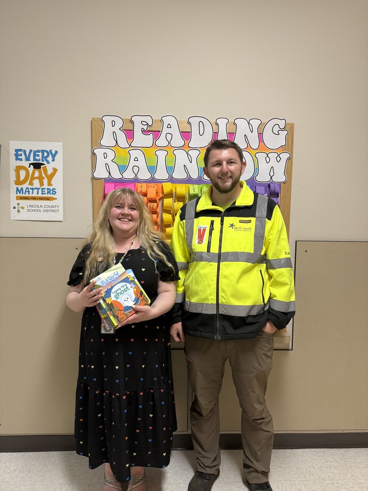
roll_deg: -0.8
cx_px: 184
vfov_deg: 71.6
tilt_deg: -4.6
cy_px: 246
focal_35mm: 24
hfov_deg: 56.8
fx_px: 340
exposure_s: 1/60
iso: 160
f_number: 1.78
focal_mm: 6.76
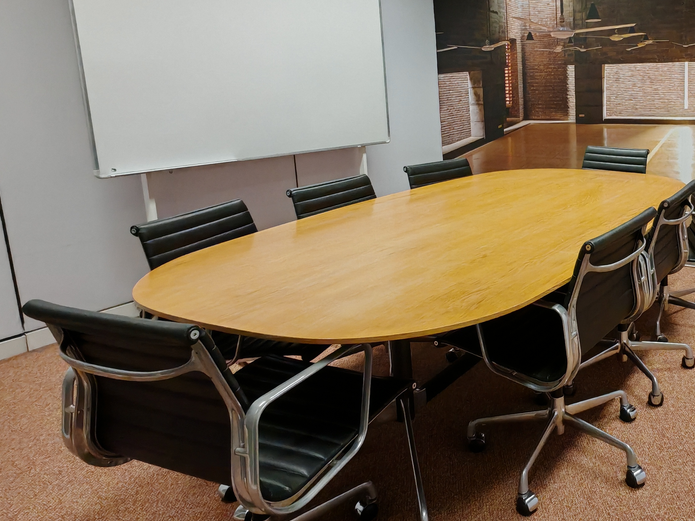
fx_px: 582
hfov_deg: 55.1
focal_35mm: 29
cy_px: 179
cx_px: 601
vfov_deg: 47.5
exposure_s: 1/50
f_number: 2.2
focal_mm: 1.96
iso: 500
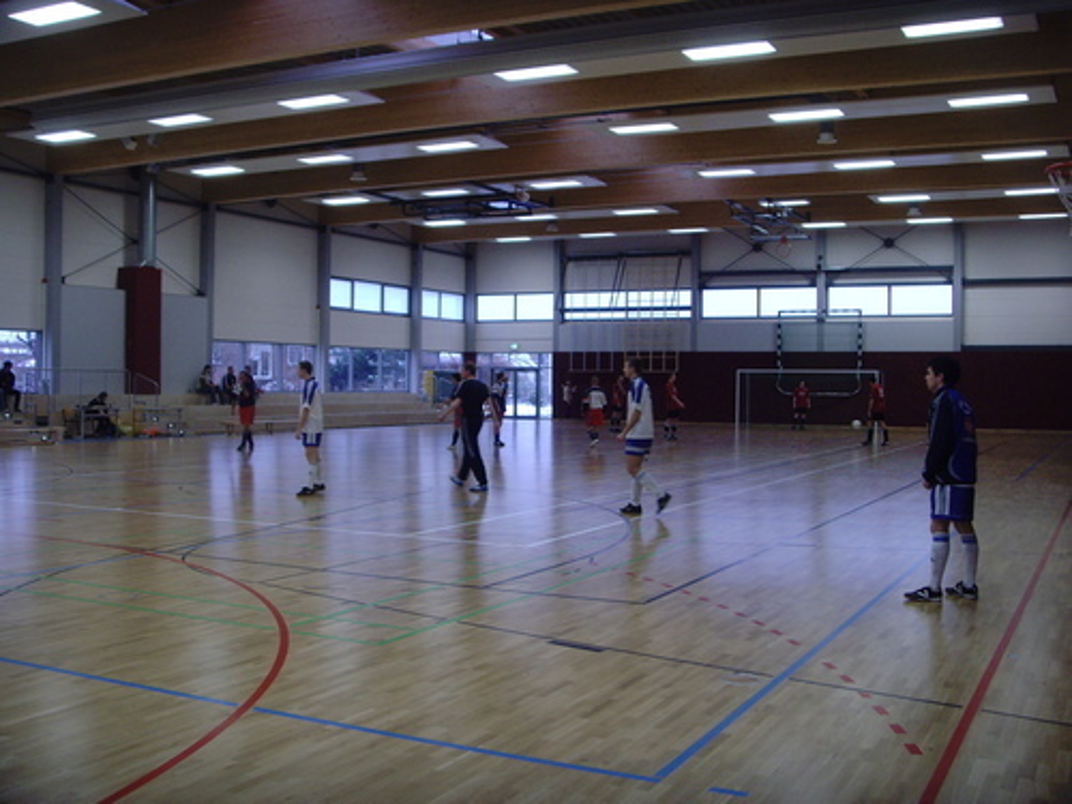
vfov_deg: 36.8
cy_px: 402
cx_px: 536
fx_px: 1208
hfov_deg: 47.9
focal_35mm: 39
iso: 200
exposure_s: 1/45
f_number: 3.5
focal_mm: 6.6
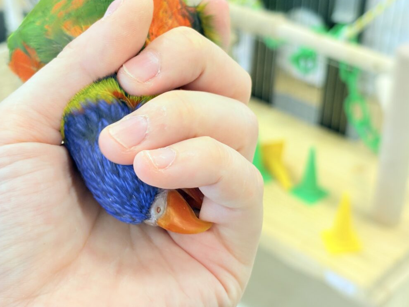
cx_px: 178
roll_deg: +2.2
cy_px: 124
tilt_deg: -30.2
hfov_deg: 30.7
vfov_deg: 23.3
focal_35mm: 63
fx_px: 745
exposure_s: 1/50
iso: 50
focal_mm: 5.96
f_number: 1.6
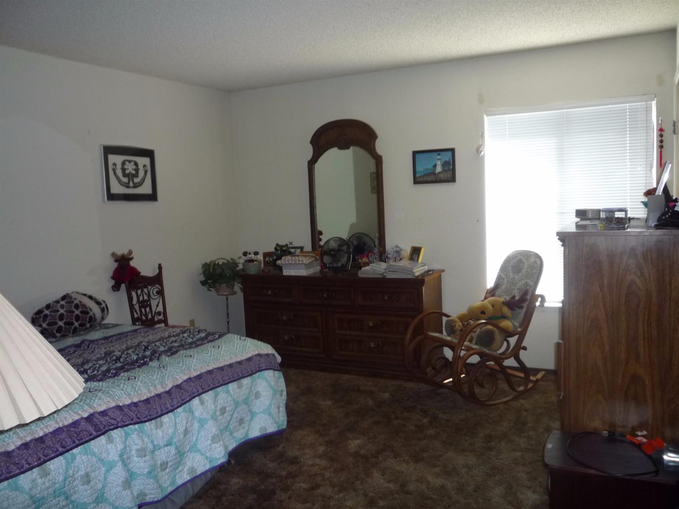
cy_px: 254
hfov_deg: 60.0
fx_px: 588
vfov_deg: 46.8
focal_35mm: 30
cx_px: 340
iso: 200
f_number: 3.3
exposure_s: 1/30
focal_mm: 5.2
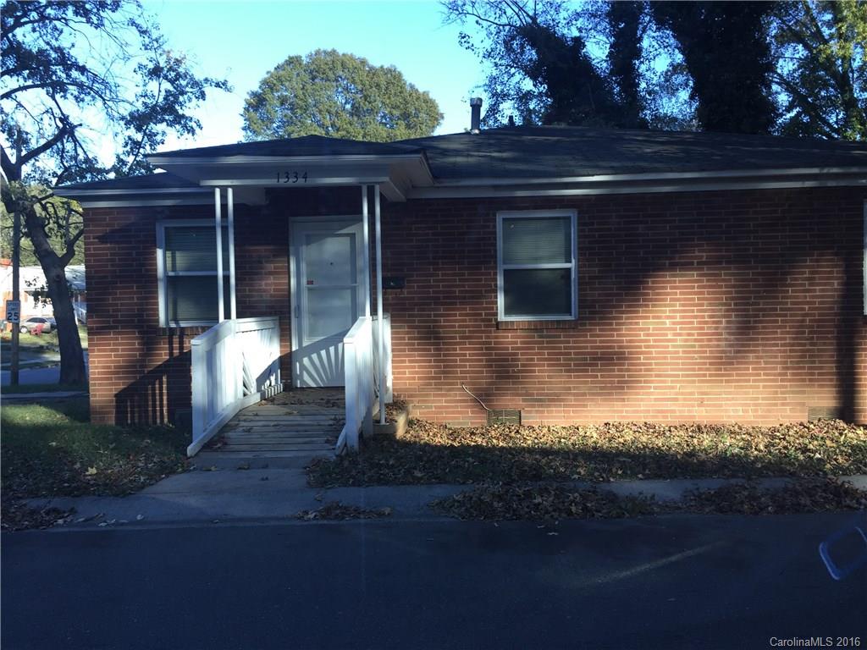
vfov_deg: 48.2
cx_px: 434
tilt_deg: -1.1
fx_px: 726
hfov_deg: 61.7
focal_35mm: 29
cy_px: 325
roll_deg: +0.1
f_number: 2.2
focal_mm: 4.15
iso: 32
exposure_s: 1/60
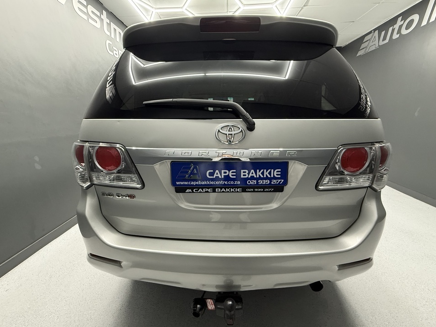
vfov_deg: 81.7
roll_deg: +0.5
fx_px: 189
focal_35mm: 15
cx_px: 216
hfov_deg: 98.2
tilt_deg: -14.8
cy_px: 168
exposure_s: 1/50
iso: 320
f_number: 2.2
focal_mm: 2.22
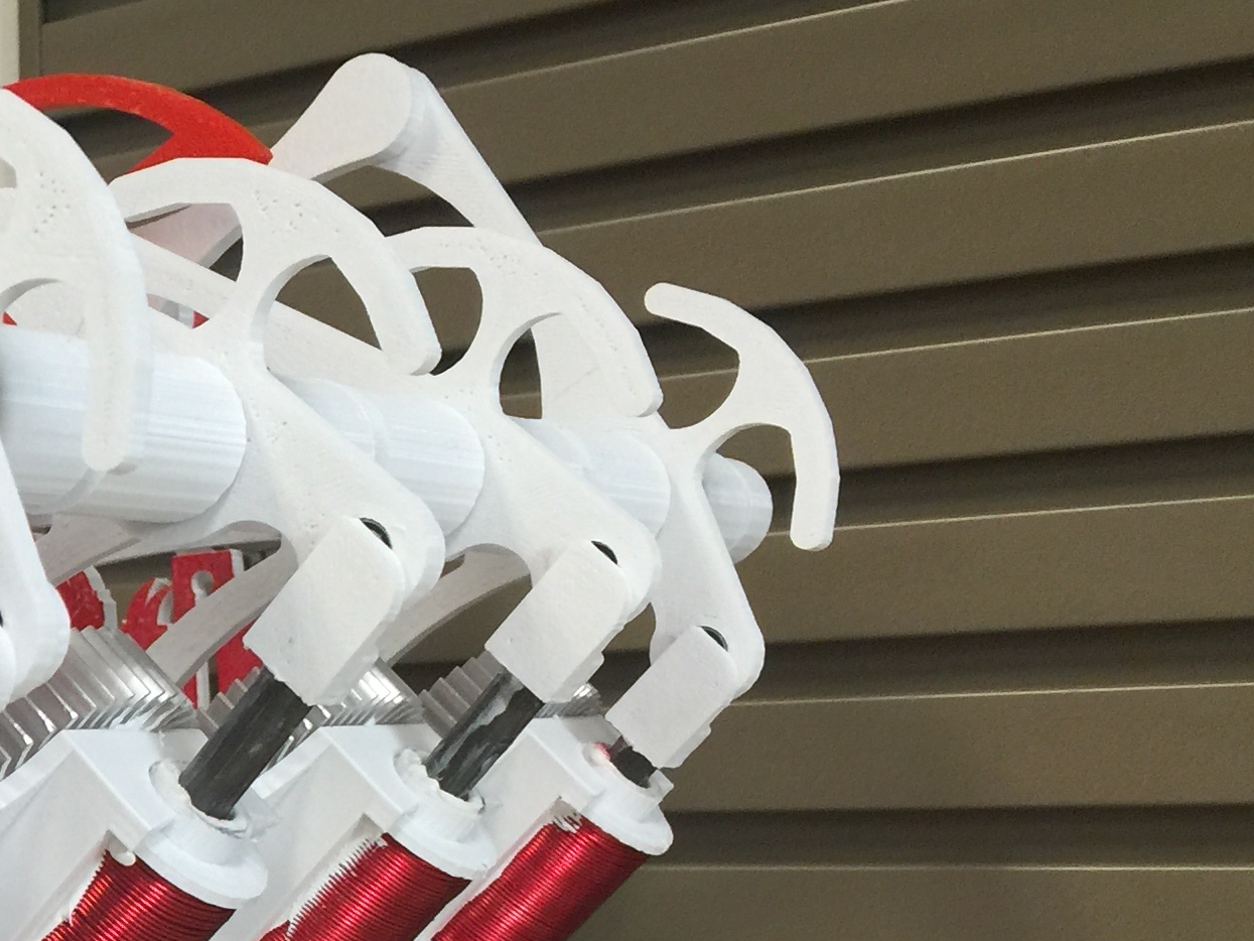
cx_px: -324
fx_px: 2753
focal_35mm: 76
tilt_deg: -2.8
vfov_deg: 18.8
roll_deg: +1.2
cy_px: 954
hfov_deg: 23.1
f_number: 2.2
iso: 40
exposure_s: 1/15
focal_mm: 4.15
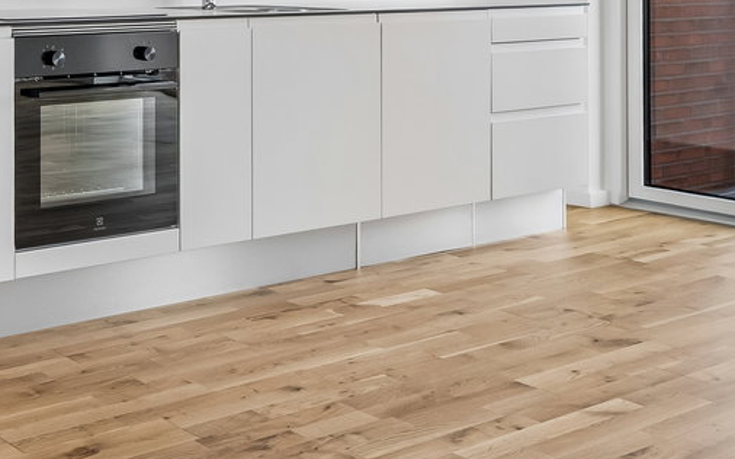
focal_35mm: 58
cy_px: -1
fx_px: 1162
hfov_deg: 30.8
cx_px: -97
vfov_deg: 21.6
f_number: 13
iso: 400
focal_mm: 18
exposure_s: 1/8
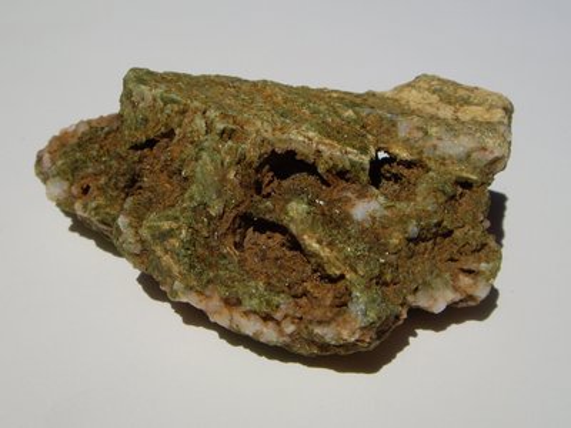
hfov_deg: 49.0
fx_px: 627
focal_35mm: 38
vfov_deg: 37.7
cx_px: 286
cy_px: 214
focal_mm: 6.2
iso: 50
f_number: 4.3
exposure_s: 1/2000
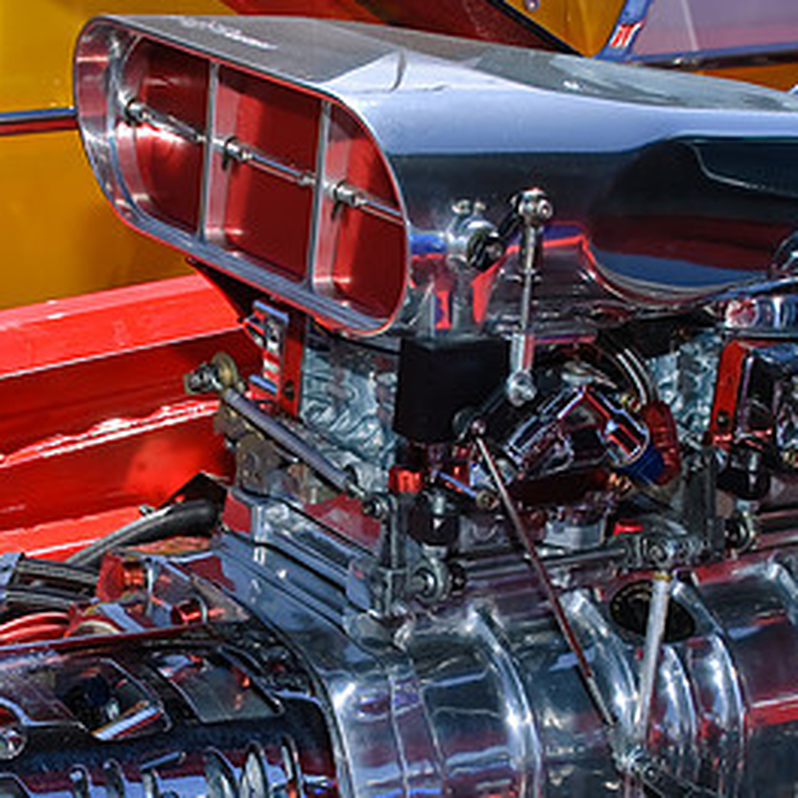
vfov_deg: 19.2
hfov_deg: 19.3
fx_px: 2347
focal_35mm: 90
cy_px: 558
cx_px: 361
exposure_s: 1/250
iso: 200
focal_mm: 32
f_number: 11
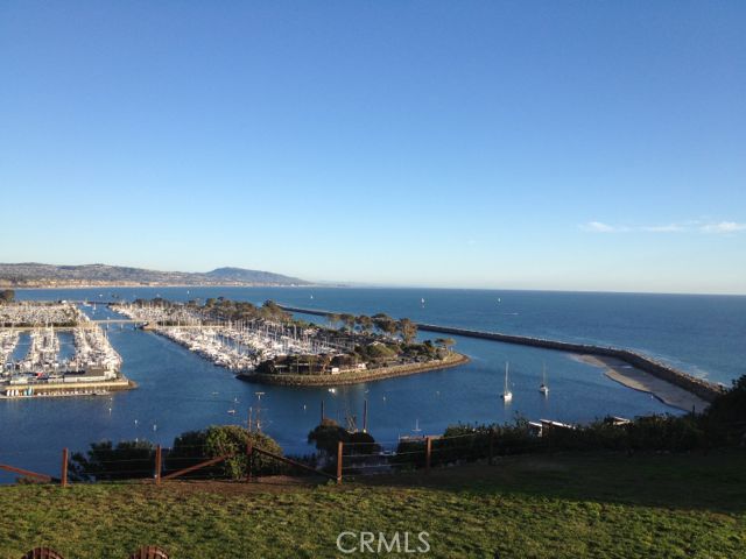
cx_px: 373
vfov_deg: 40.7
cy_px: 280
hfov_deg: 52.6
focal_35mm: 35
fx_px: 754
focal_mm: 4.28
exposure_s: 1/1151
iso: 50
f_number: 2.4
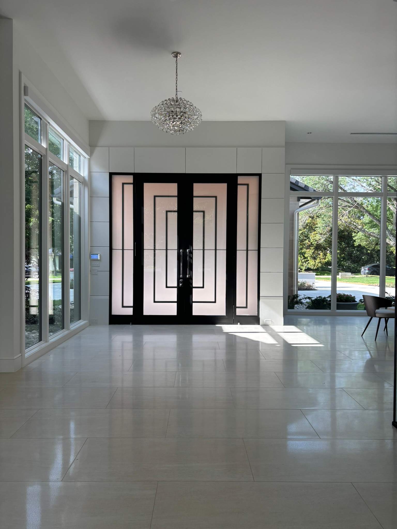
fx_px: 398
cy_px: 264
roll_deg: -0.2
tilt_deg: -0.7
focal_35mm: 26
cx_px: 198
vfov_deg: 67.3
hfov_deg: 53.1
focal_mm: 5.96
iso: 40
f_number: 1.6
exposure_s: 1/217
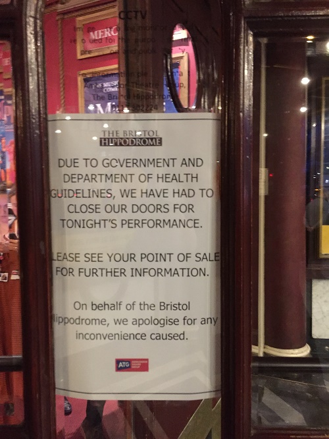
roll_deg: +0.3
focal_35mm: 29
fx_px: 367
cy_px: 220
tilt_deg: -2.1
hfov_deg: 48.3
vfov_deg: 61.6
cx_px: 164
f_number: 2.2
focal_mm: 4.15
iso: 640
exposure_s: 1/17
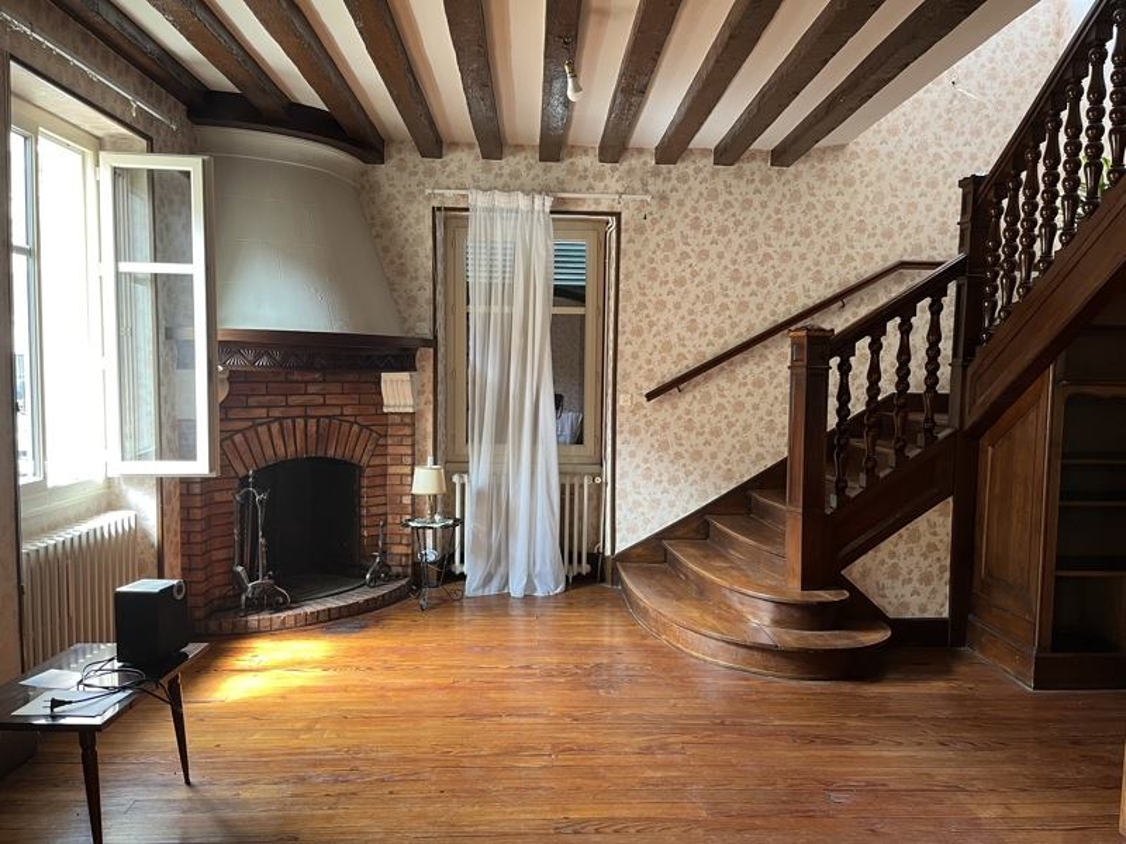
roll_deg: -0.6
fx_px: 846
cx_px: 563
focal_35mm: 26
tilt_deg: -3.7
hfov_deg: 67.3
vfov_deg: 53.1
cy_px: 422
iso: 160
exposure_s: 1/60
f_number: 1.6
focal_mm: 5.1
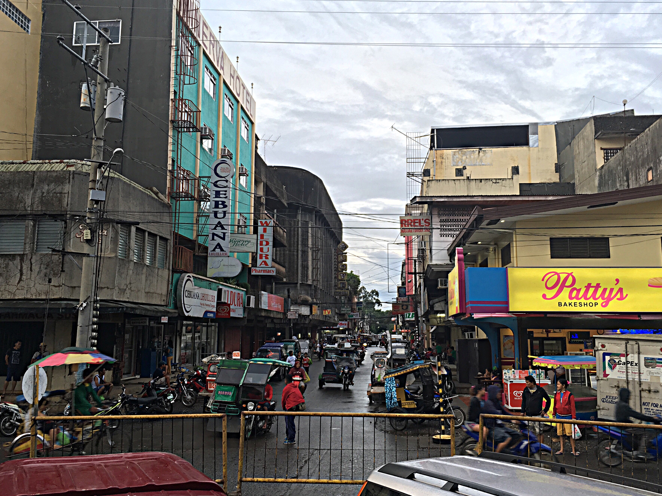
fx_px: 631
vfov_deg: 42.9
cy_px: 232
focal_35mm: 33
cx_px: 356
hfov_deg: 55.3
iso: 25
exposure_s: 1/40
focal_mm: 4.15
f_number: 2.2
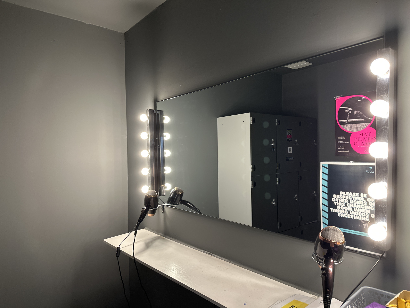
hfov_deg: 71.6
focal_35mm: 24
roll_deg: +1.0
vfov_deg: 56.8
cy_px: 154
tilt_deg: -0.4
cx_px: 205
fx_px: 284
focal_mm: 6.86
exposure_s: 1/50
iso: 250
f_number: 1.78
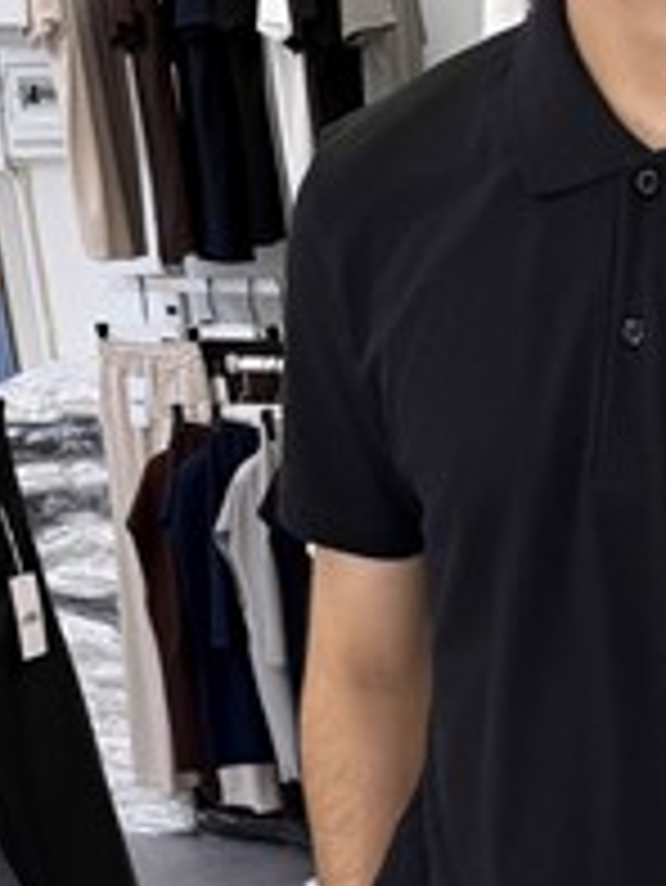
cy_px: 1131
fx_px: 1666
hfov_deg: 21.4
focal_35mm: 65
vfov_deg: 25.8
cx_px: 734
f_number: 1.78
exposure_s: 1/194
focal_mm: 6.76
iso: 64
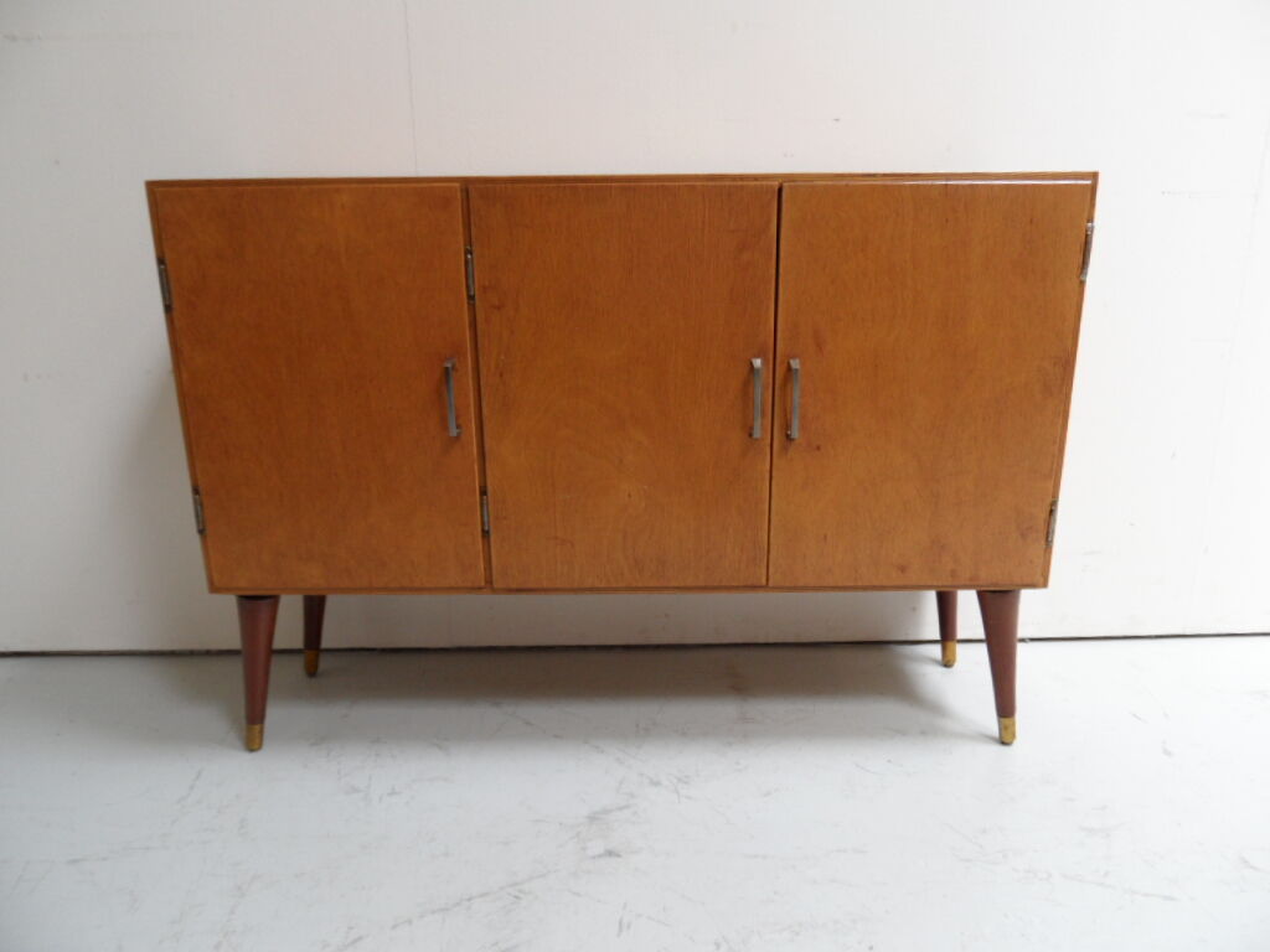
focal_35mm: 24
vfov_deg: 56.8
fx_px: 881
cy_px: 476
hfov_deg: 71.6
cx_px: 635
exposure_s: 1/45
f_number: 3.2
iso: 100
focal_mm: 3.9
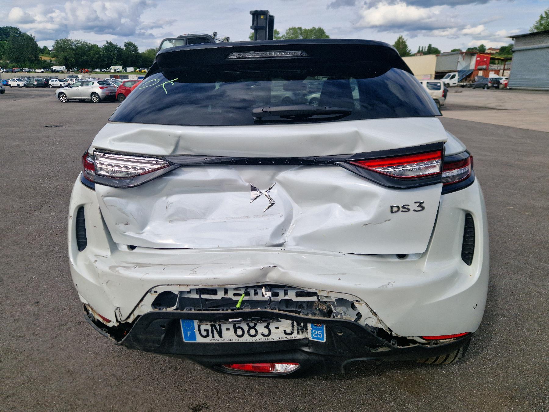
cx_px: 274
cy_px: 206
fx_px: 365
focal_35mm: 23
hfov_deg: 73.9
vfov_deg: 58.9
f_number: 1.8
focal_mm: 5.4
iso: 50
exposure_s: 1/2500
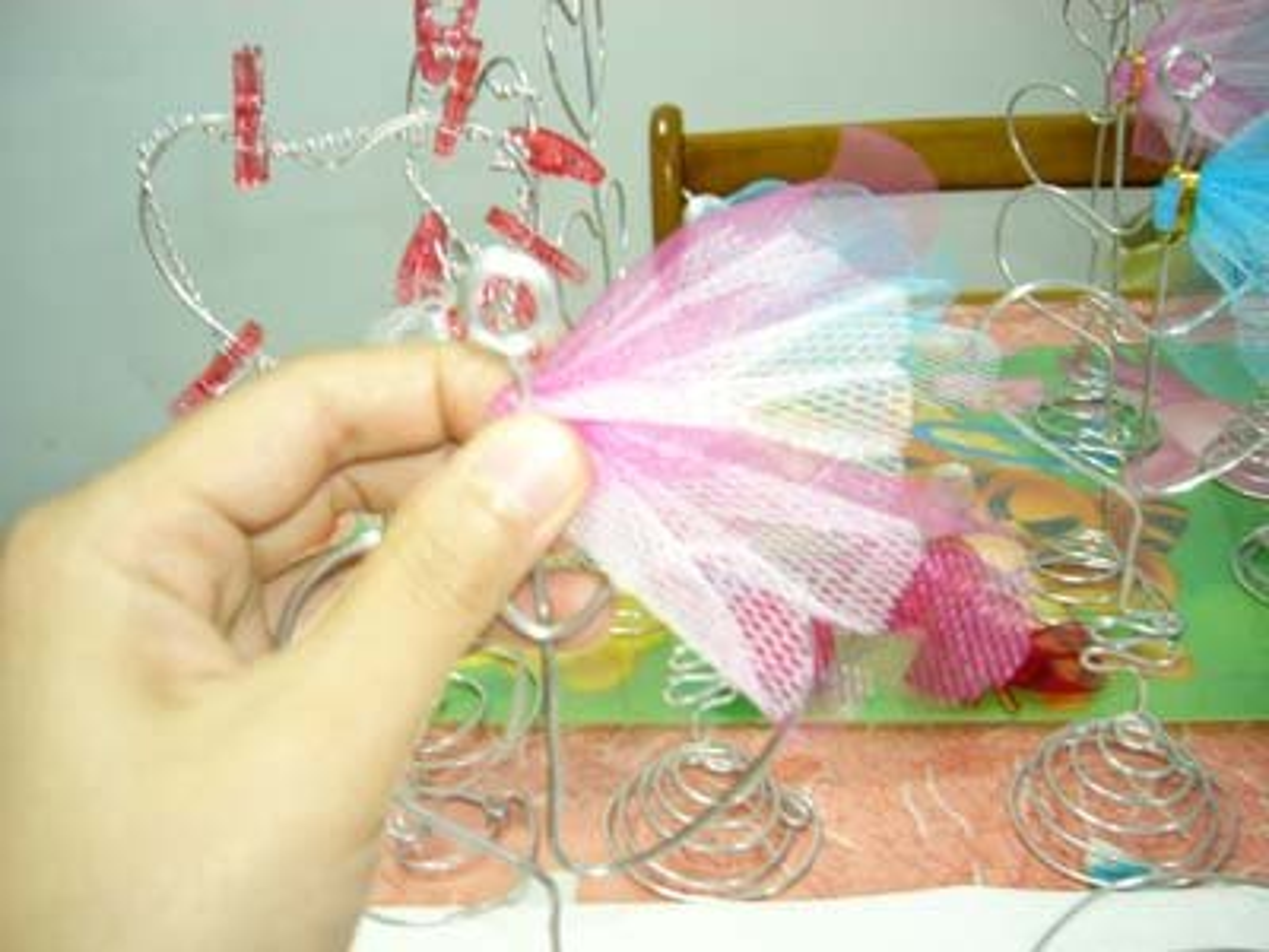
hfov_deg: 52.6
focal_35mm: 35
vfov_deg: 40.7
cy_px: 476
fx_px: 1283
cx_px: 634
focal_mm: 5.8
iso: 100
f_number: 2.8
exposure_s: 1/5
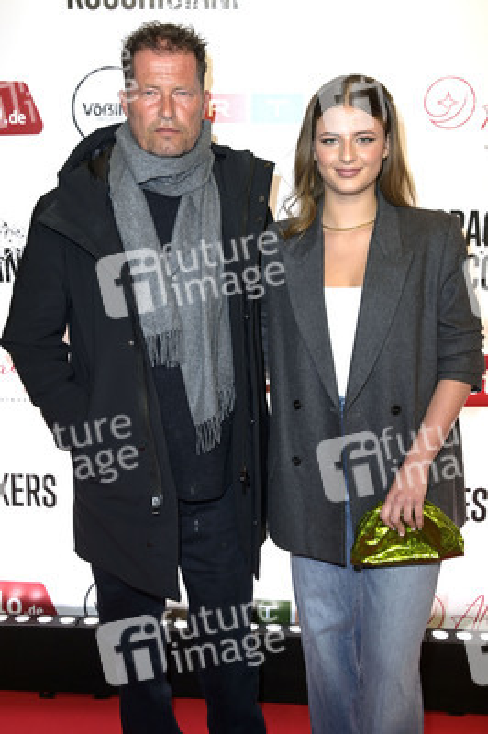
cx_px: 244
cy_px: 367
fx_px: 733
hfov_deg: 36.8
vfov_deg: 53.2
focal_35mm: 36
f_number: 5.6
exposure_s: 1/100
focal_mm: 36
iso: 500
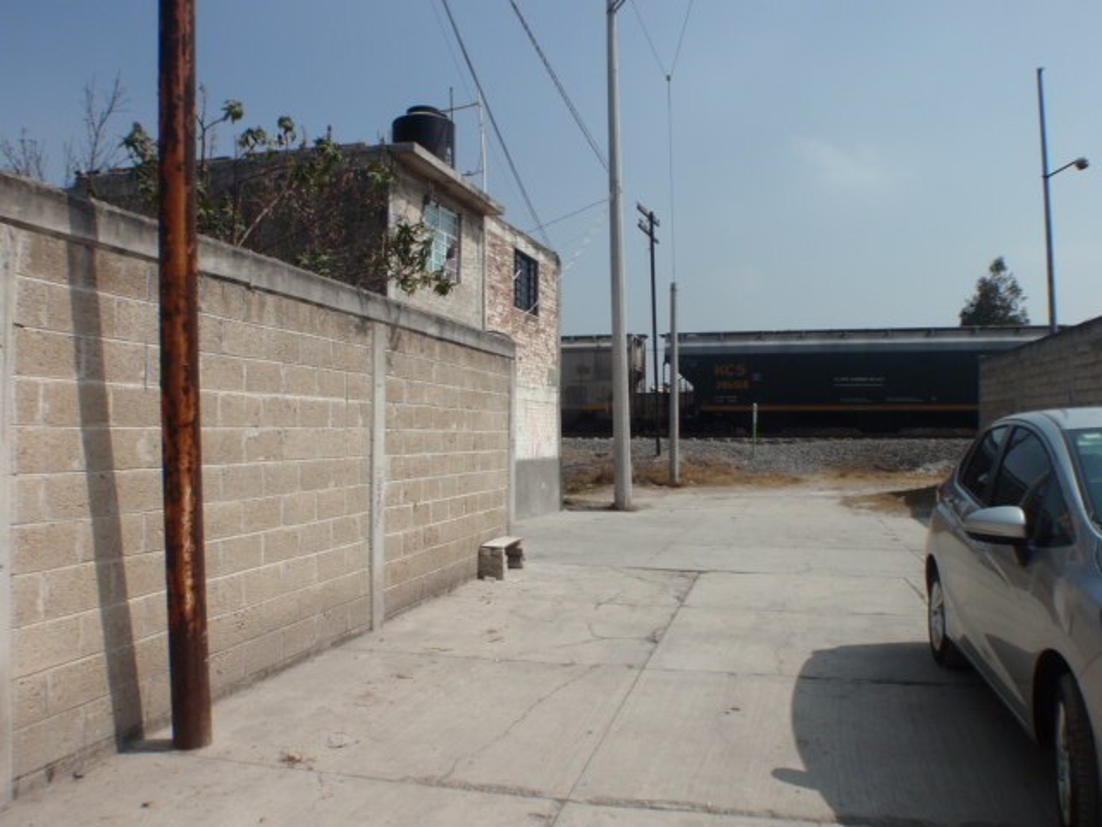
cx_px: 551
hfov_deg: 63.4
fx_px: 891
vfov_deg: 49.7
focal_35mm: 28
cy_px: 414
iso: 64
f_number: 5
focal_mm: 5
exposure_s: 1/640
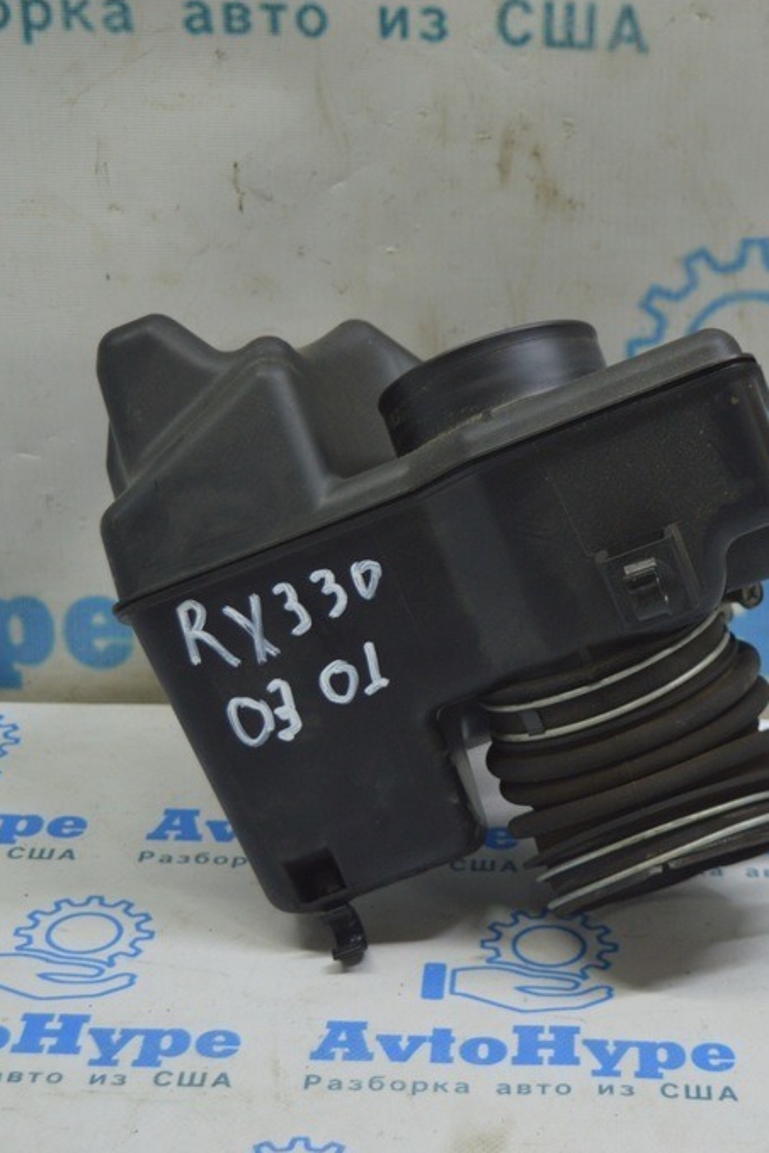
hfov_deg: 17.5
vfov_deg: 26.3
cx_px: 643
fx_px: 2467
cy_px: 576
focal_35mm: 77
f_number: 4.5
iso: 400
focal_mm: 34
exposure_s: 1/40
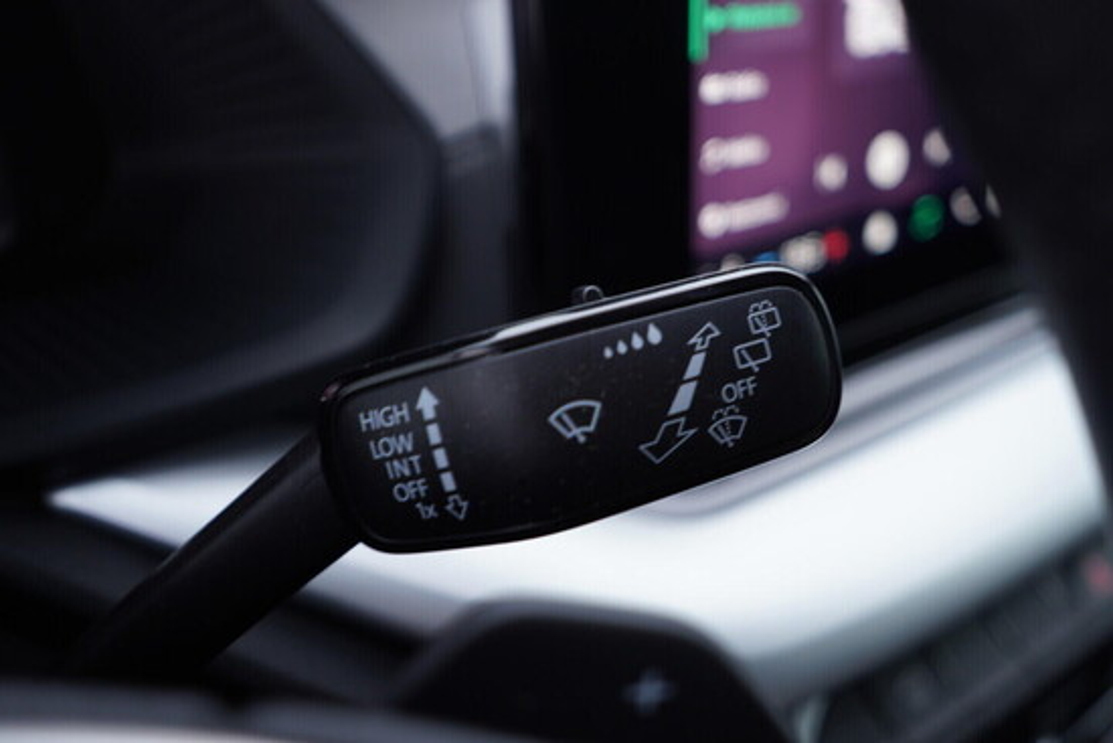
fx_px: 1113
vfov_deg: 36.9
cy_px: 372
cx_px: 556
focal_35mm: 36
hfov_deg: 53.1
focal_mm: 24
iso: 160
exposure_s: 1/40
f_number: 2.8
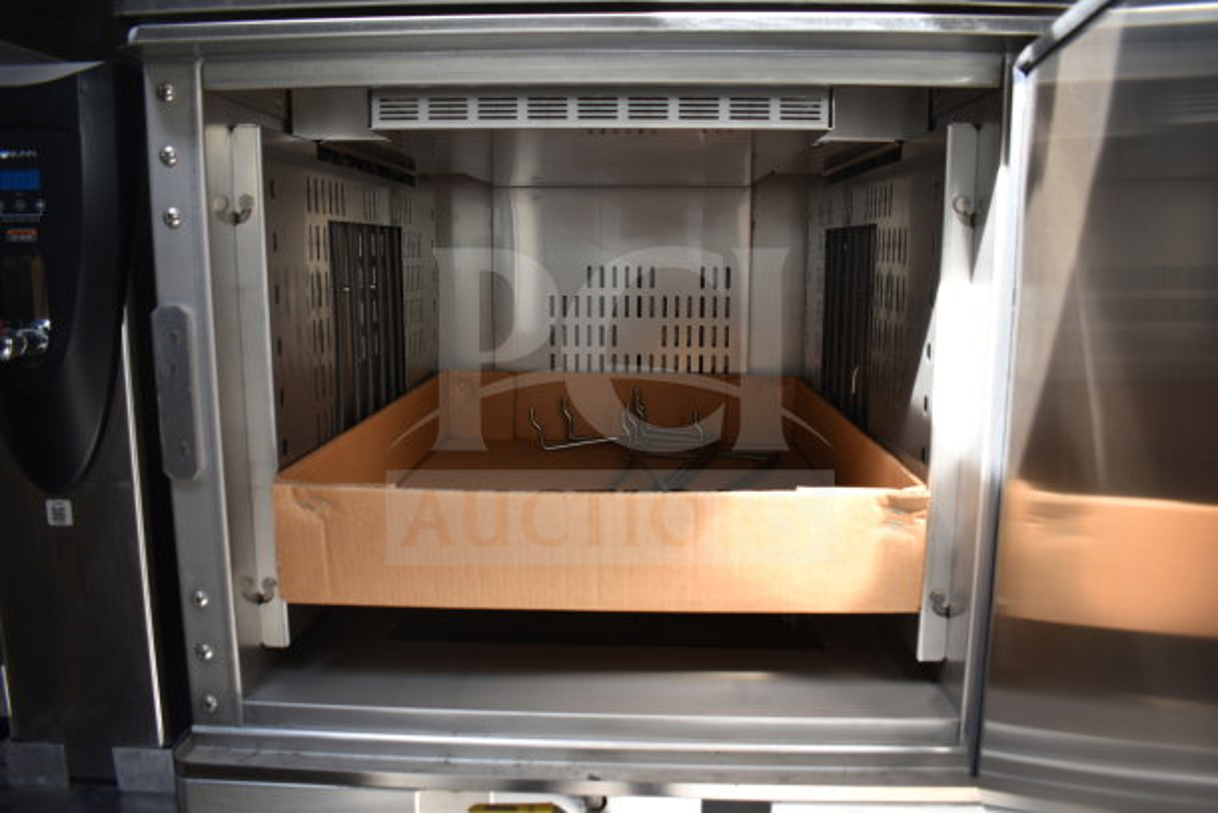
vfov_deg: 48.0
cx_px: 609
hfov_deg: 67.4
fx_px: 914
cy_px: 406
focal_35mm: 27
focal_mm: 18
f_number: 3.5
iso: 100
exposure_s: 1/40
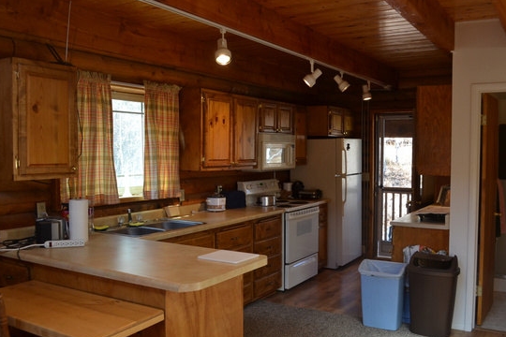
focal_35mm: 32
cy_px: 167
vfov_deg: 41.1
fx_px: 450
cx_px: 282
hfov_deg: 58.6
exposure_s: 1/100
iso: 400
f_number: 5
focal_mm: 18
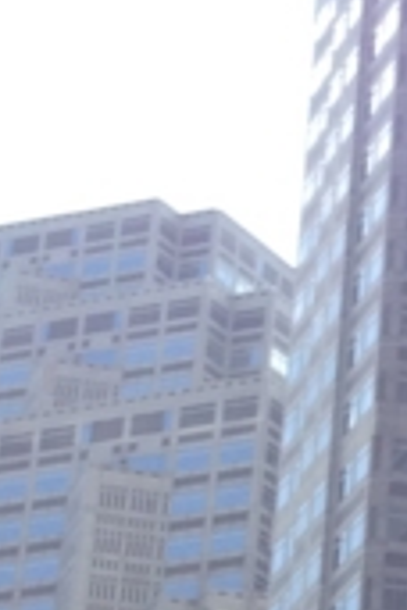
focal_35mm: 206
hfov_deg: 6.5
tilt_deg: +30.7
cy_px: 36
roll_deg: -0.5
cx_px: 828
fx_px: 3493
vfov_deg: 9.9
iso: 50
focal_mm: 4.12
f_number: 2.4
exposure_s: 1/713
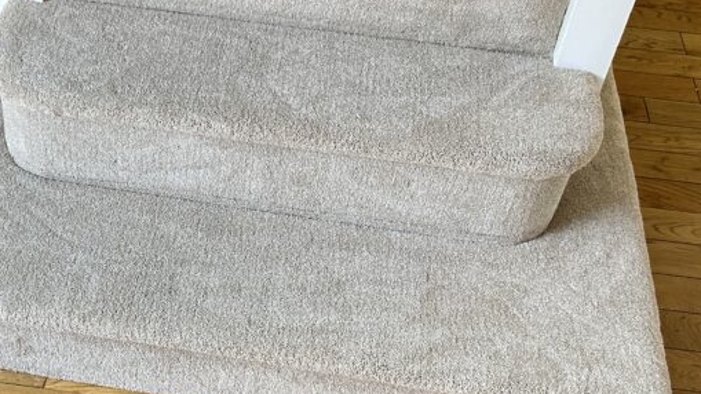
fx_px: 1059
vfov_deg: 21.1
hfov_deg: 35.9
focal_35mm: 57
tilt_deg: -45.0
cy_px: 183
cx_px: 182
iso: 125
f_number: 1.5
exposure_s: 1/103
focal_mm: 5.7
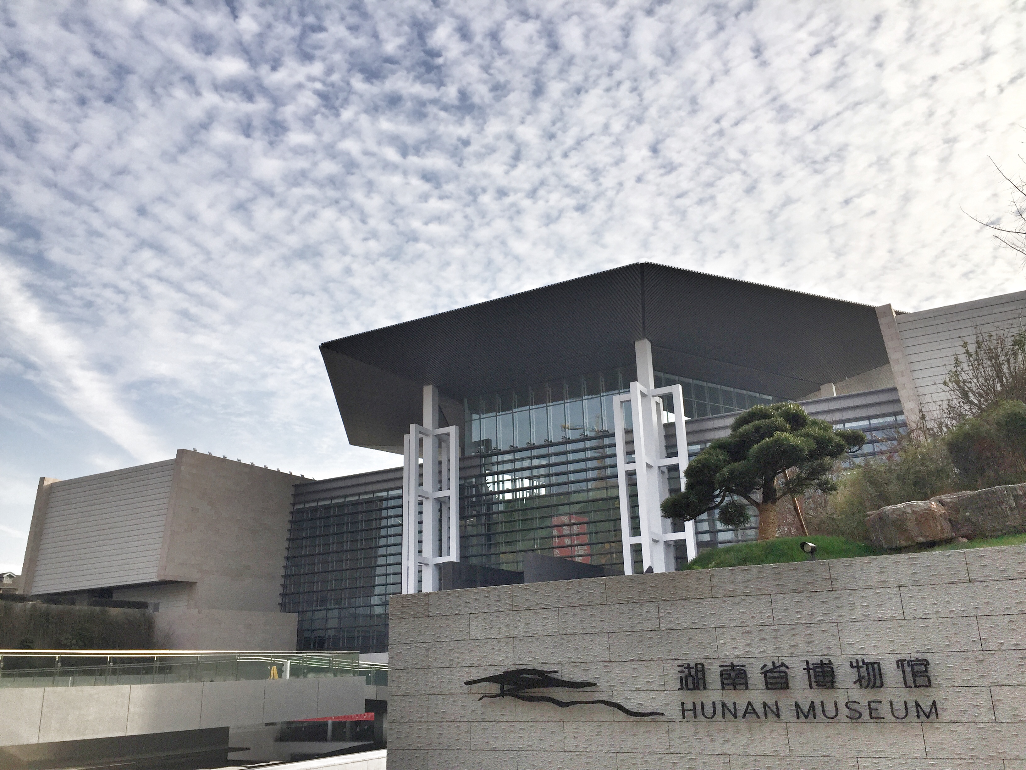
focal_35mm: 29
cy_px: 385
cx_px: 513
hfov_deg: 61.7
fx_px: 860
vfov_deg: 48.2
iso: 32
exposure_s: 1/2083
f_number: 2.2
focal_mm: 4.15
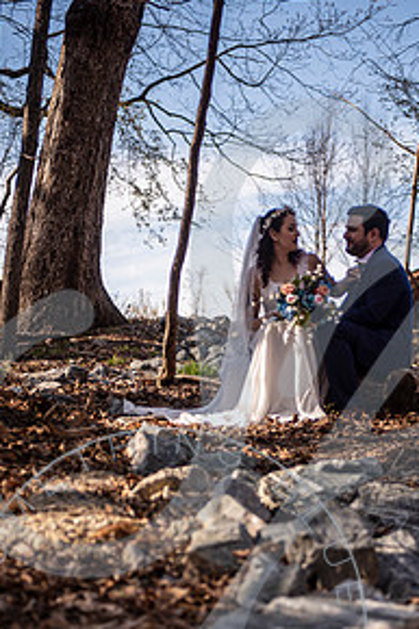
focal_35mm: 90
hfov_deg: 15.2
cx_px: 263
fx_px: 1573
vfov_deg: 22.4
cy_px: 464
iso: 100
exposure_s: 1/800
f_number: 2.8
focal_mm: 58
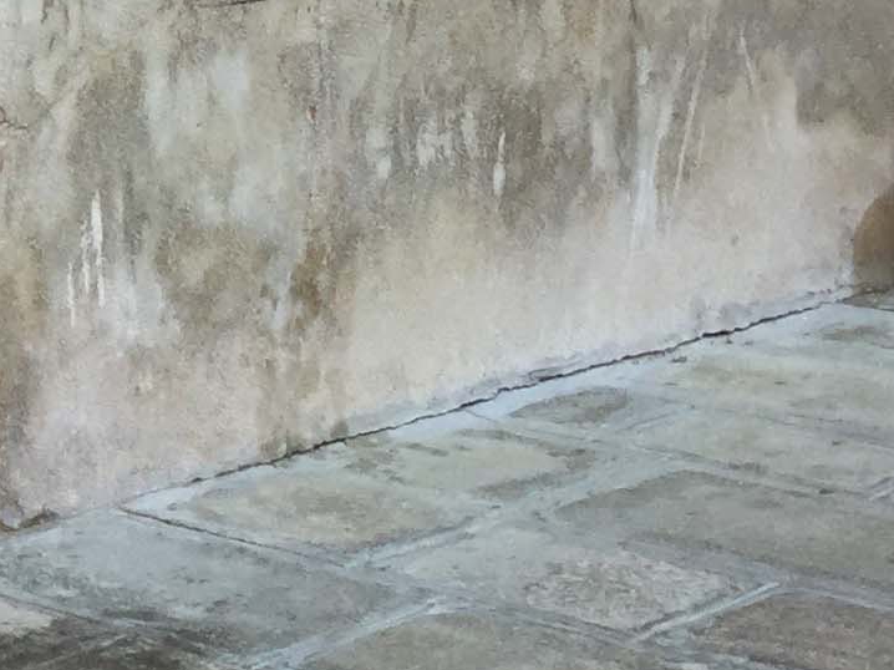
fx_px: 3640
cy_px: -80
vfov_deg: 10.4
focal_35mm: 141
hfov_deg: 13.2
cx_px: -441
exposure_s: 1/100
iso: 32
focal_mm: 3.3
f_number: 2.4
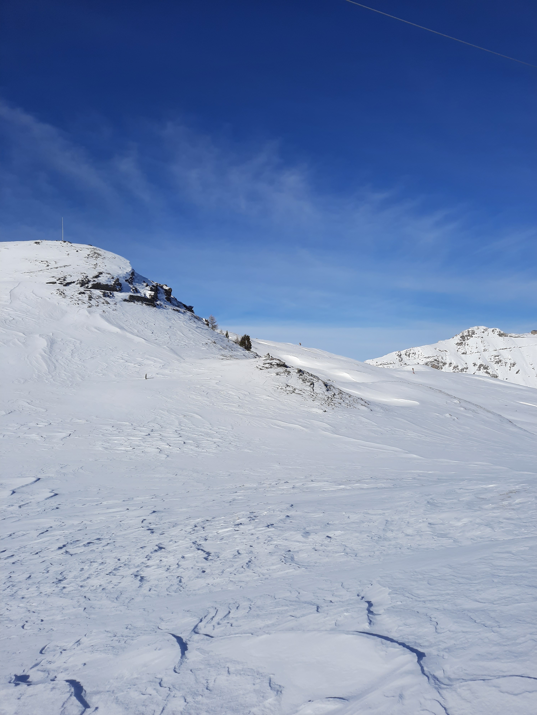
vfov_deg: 69.4
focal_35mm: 25
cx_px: 268
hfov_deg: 54.9
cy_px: 358
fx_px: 517
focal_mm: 4.6
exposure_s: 1/2710
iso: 32
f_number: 2
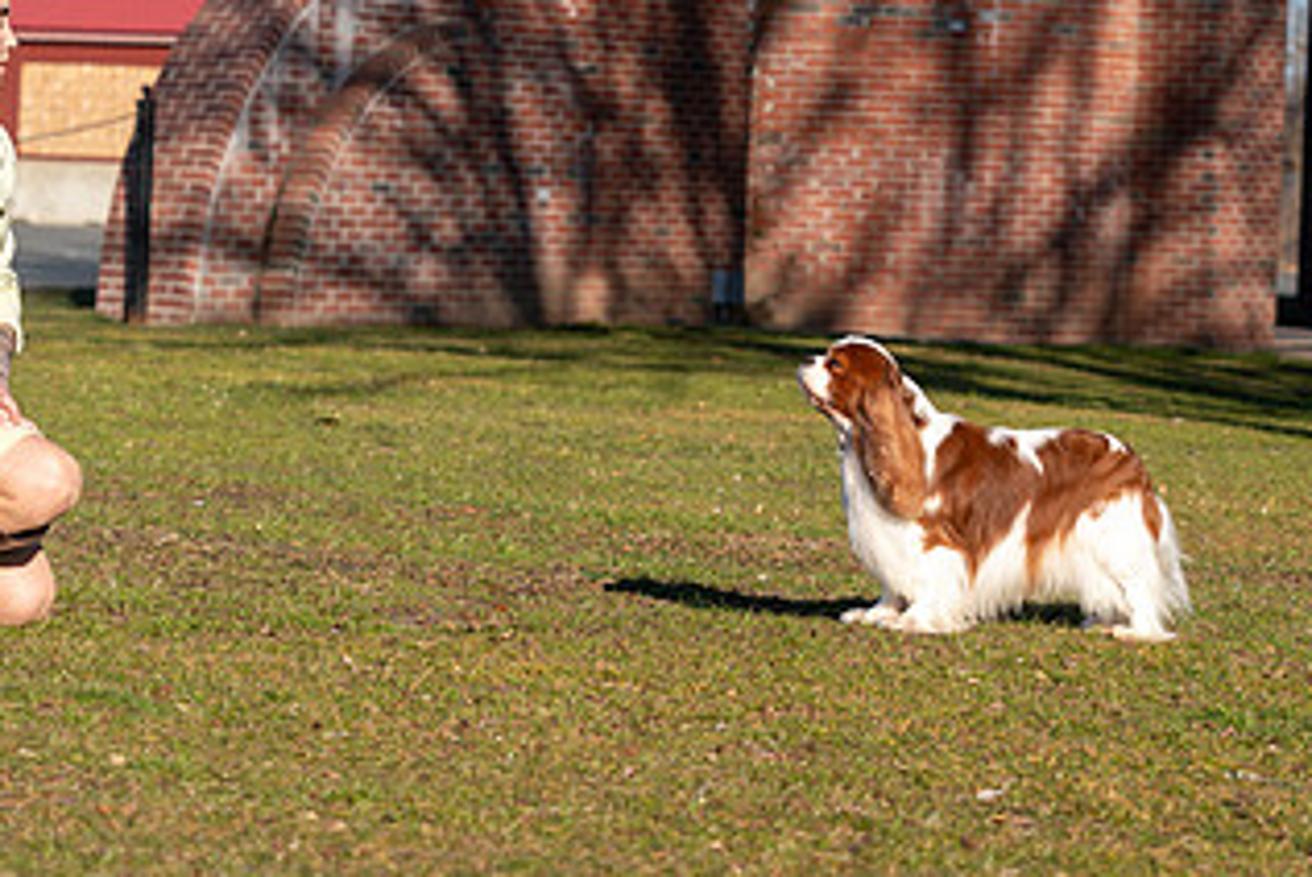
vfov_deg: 10.7
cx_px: 853
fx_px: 4669
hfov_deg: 16.0
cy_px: 304
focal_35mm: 128
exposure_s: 1/1000
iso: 100
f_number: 4.5
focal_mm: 70
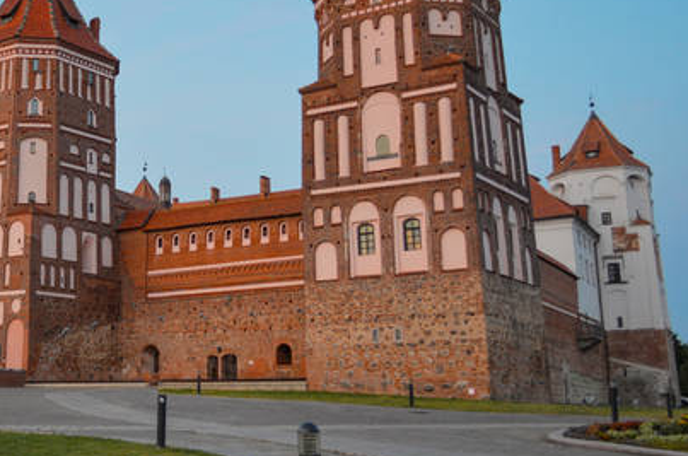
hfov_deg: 32.7
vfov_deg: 22.8
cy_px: 150
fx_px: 1125
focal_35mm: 59
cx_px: 108
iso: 400
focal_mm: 22
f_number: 3.8
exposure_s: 1/15
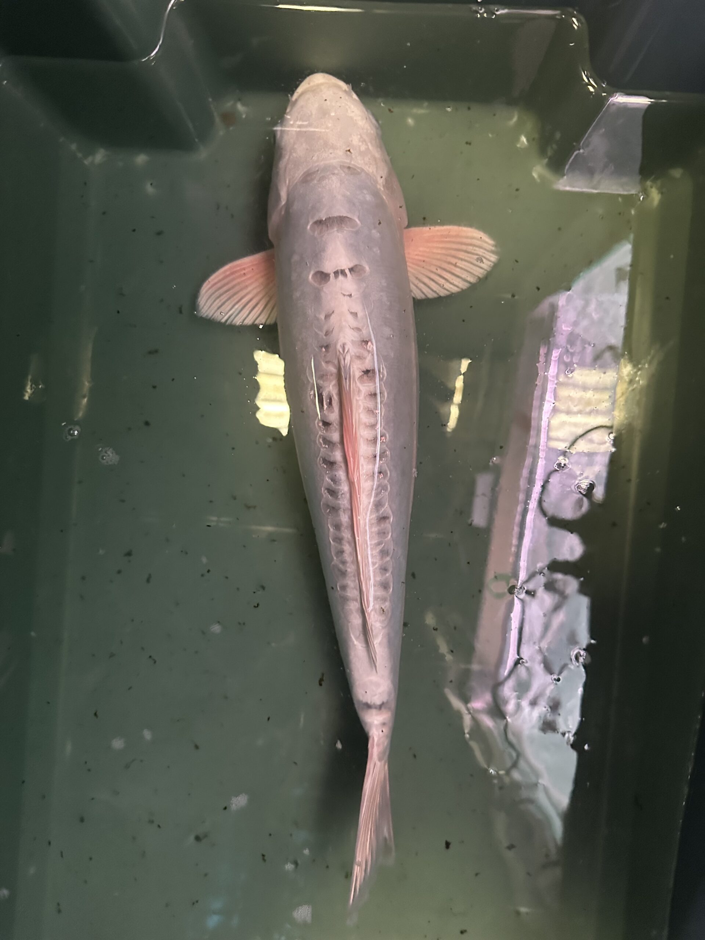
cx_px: 352
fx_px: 652
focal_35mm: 24
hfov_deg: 56.8
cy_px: 470
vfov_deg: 71.6
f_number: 1.78
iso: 1000
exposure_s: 1/47
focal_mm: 6.86
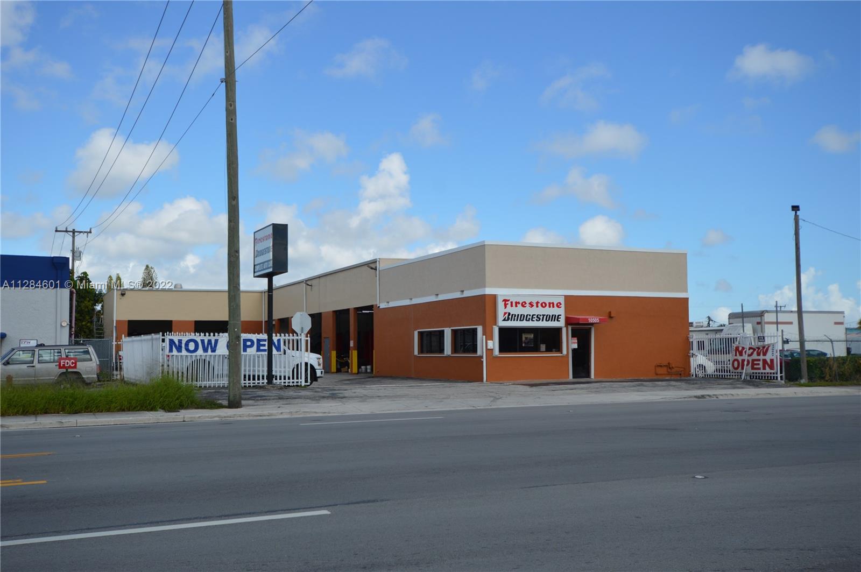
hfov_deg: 53.2
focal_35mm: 36
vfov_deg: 36.8
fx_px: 860
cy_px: 286
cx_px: 430
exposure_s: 1/250
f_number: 8
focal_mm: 24
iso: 100
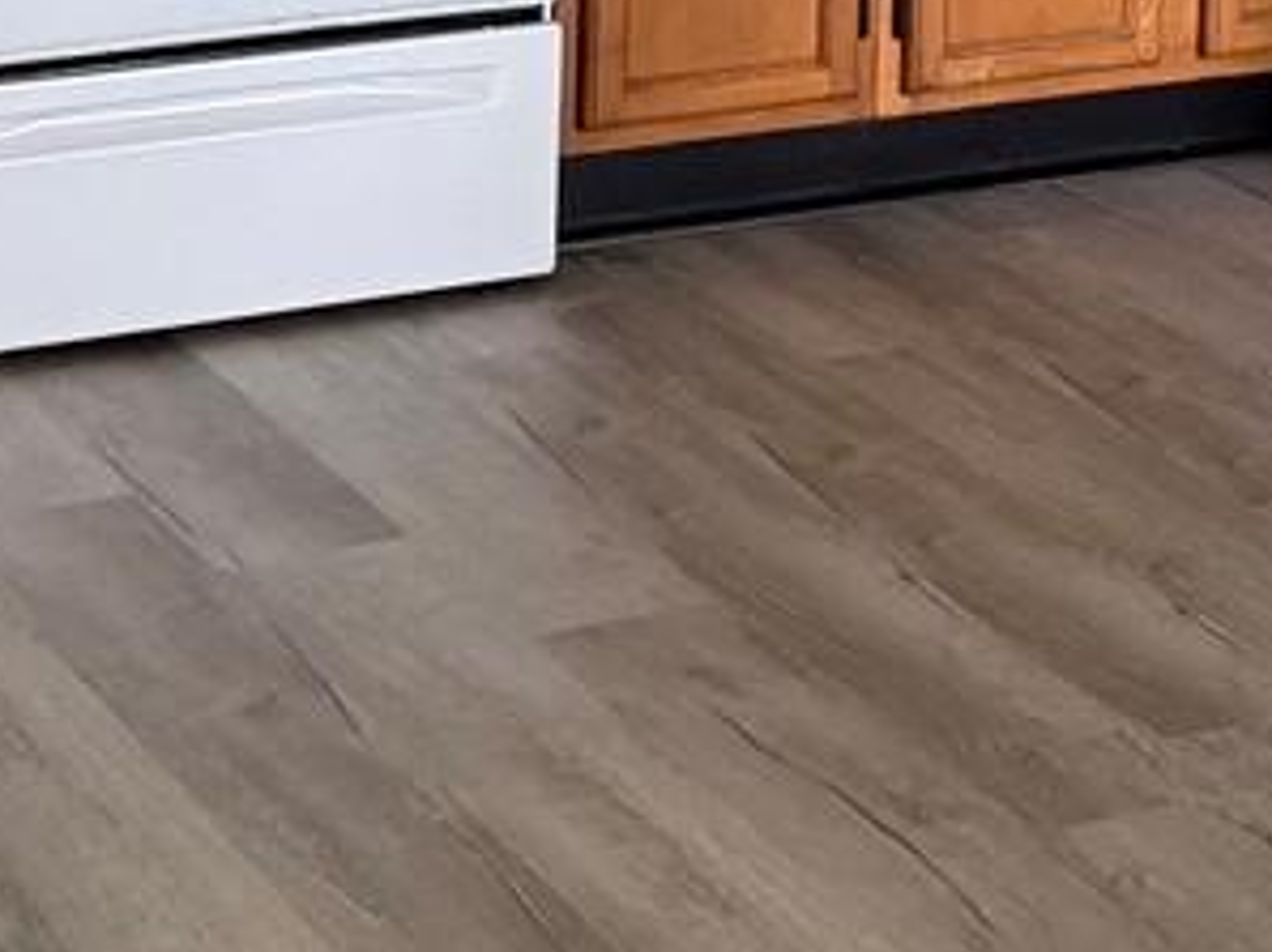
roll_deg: -2.0
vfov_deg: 10.9
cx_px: 1063
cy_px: -615
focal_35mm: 129
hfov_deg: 15.2
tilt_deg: -6.3
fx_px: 4736
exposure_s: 1/60
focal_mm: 6.76
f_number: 1.78
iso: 400
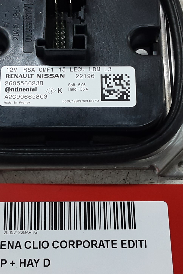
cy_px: 131
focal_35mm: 63
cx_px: 64
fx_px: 480
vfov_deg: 31.9
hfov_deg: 21.5
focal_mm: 2.91
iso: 100
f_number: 1.9
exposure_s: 1/50
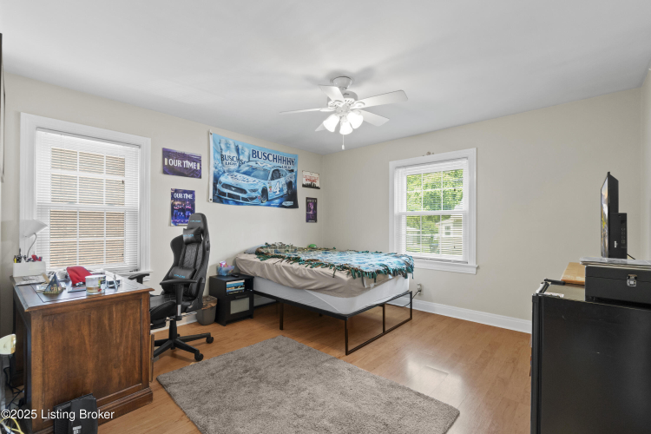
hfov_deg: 100.4
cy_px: 217
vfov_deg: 77.3
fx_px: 271
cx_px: 326
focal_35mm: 15
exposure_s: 1/1.25
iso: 400
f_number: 10
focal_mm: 10
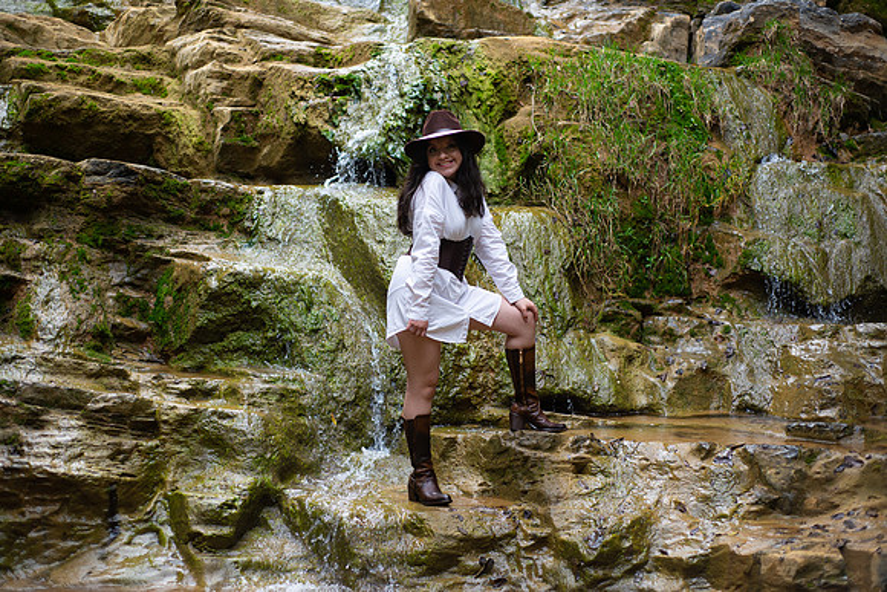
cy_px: 296
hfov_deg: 39.6
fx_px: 1232
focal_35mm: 50
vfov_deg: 27.0
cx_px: 444
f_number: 2.8
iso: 400
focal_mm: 50
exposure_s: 1/800
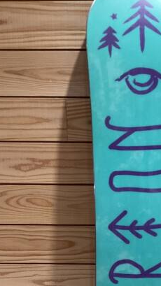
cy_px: 224
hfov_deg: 18.0
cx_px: 139
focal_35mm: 66
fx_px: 501
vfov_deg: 31.2
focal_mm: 3.3
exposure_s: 1/50
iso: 80
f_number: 2.4
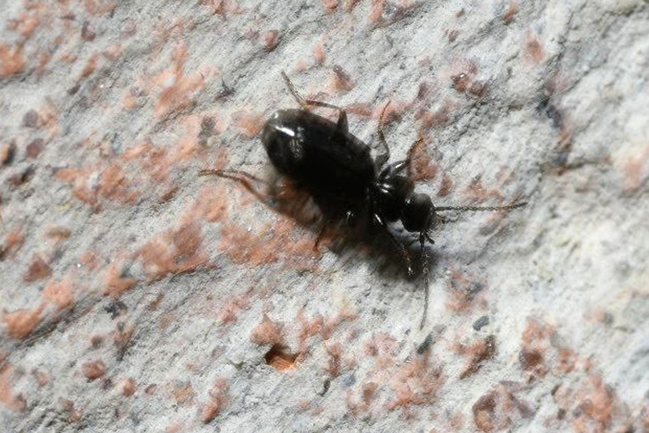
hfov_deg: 11.9
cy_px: 206
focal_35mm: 173
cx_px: 324
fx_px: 3110
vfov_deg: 8.0
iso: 100
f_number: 22
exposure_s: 1/60
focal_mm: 105
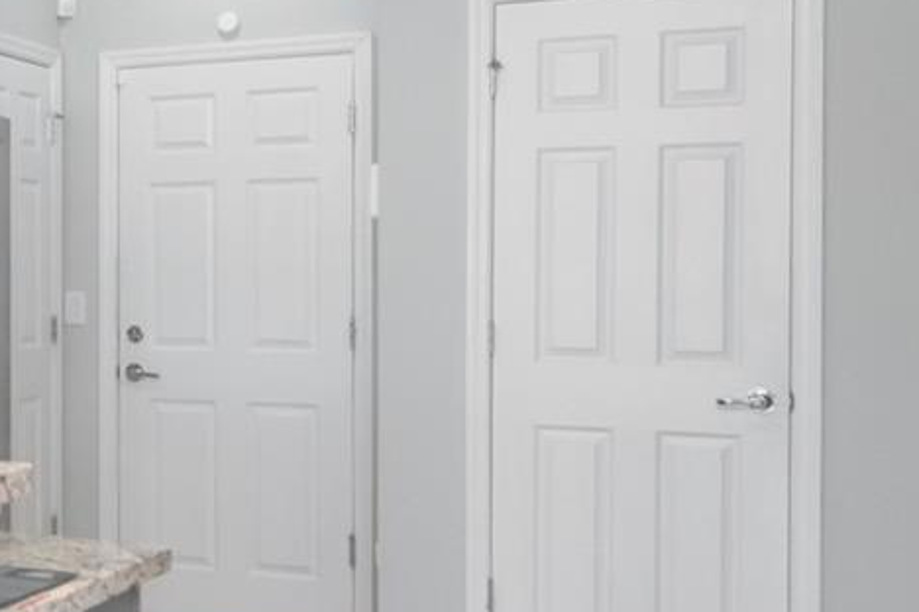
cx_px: -320
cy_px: 267
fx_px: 1703
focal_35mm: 67
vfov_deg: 20.4
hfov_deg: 25.4
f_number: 6.3
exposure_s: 1/100
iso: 1000
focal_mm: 13
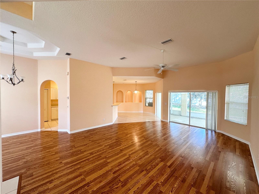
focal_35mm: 14
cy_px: 97
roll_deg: -0.9
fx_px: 105
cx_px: 130
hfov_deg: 102.1
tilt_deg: -1.1
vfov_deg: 85.7
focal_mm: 2.22
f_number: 2.2
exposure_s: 1/120
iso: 160
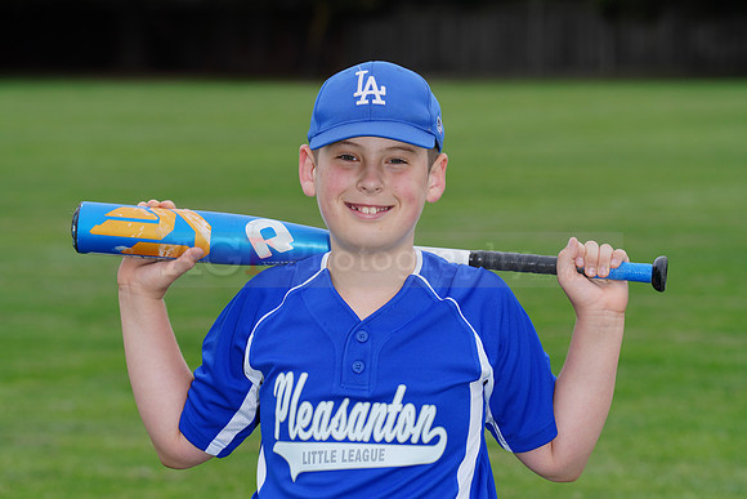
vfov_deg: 6.9
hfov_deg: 10.3
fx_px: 4151
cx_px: 374
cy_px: 250
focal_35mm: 200
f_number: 9
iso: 200
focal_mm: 200
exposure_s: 1/200
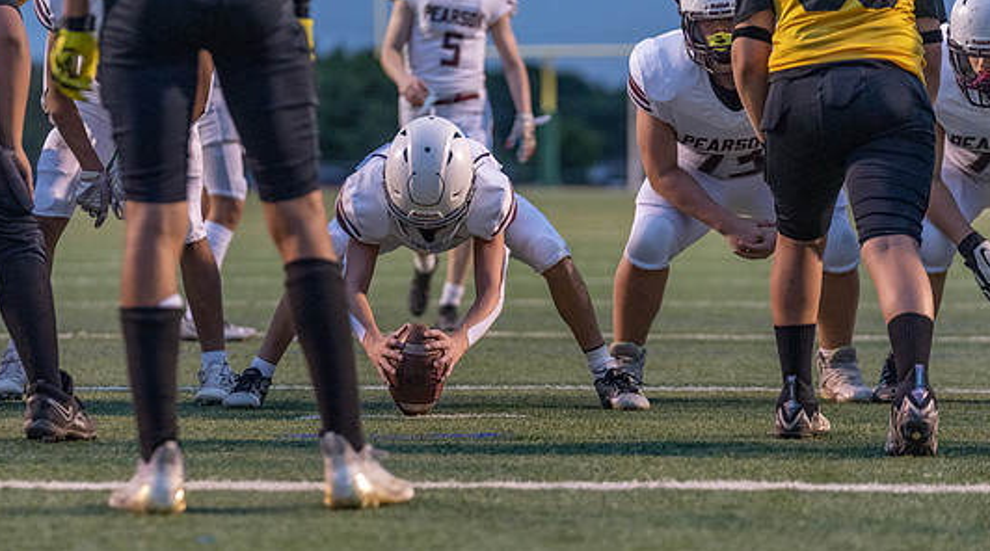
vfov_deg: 6.1
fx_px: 5132
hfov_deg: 11.0
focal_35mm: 196
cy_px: 311
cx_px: 457
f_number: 3.5
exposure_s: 1/1000
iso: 5000
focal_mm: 167
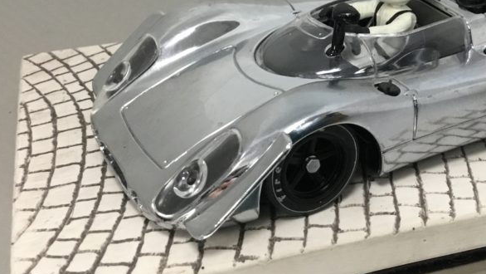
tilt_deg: -27.2
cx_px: 353
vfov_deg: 20.2
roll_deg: +1.6
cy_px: 51
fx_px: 761
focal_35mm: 59
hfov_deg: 34.8
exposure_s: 1/30
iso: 100
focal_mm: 3.3
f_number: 2.4
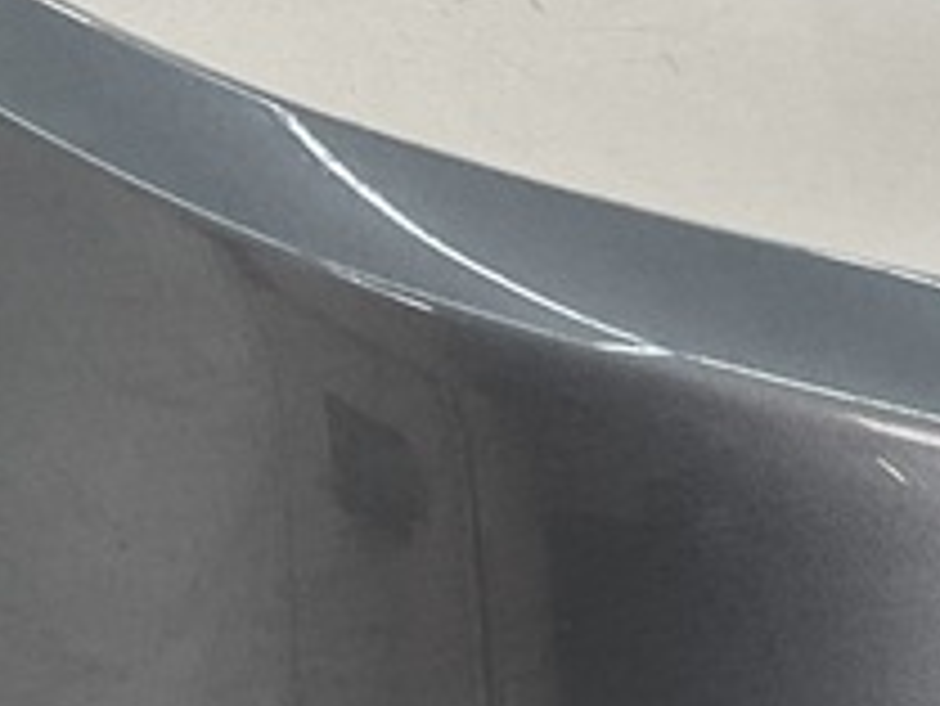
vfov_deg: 10.4
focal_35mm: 140
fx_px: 3804
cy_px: 931
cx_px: 895
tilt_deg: -16.5
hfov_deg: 13.9
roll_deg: -0.8
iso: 20
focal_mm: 3
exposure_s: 1/120
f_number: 1.8
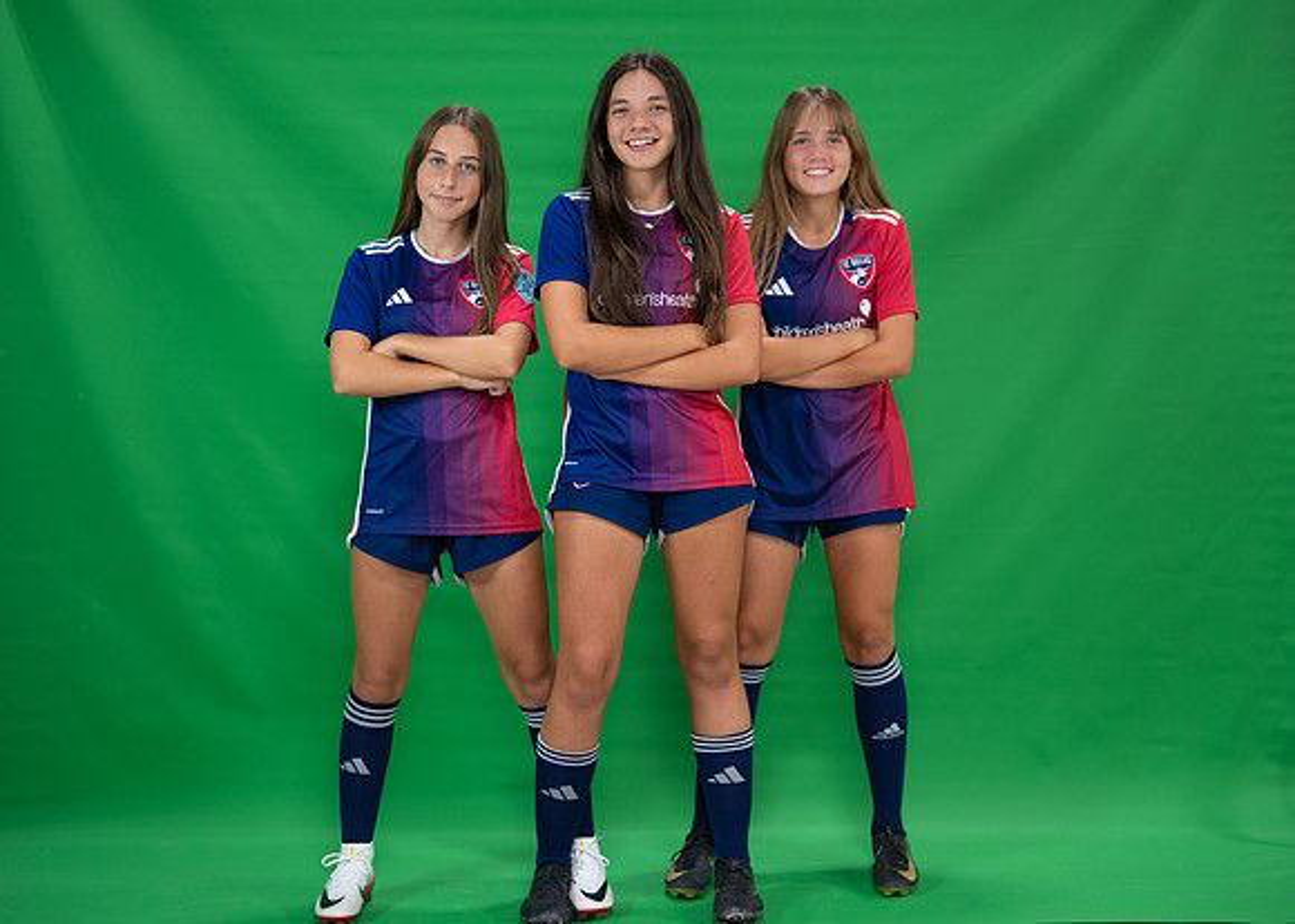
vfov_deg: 23.2
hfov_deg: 32.0
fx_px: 2254
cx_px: 690
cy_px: 471
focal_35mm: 61
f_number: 1.2
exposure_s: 1/500
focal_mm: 50
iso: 400
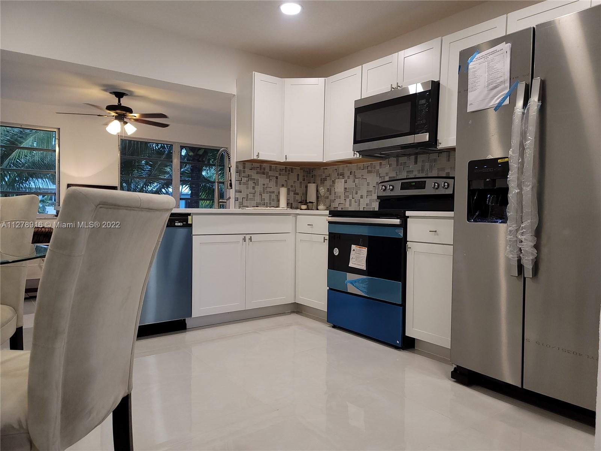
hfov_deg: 69.4
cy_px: 226
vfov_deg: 54.9
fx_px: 434
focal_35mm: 25
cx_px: 300
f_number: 1.8
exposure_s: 1/60
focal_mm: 7
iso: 200
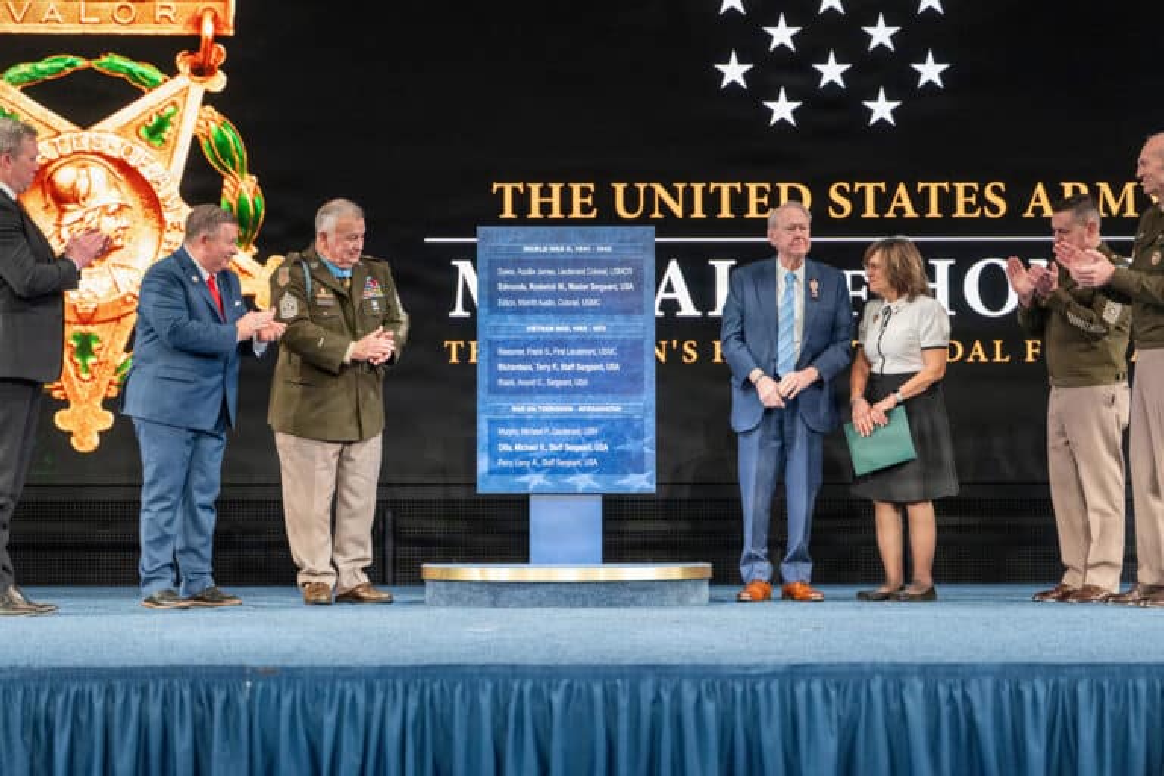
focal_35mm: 70
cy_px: 388
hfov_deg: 28.8
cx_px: 582
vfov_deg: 19.5
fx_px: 2263
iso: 2200
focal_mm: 70
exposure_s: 1/250
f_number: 2.8
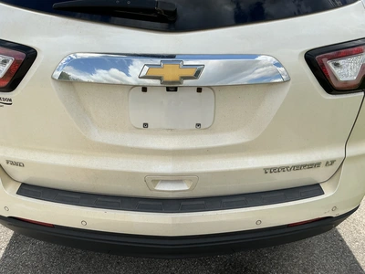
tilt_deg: -26.9
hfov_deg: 63.4
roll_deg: -1.3
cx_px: 182
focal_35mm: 28
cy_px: 137
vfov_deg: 49.7
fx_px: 295
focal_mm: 3
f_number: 1.8
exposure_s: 1/1534
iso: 25
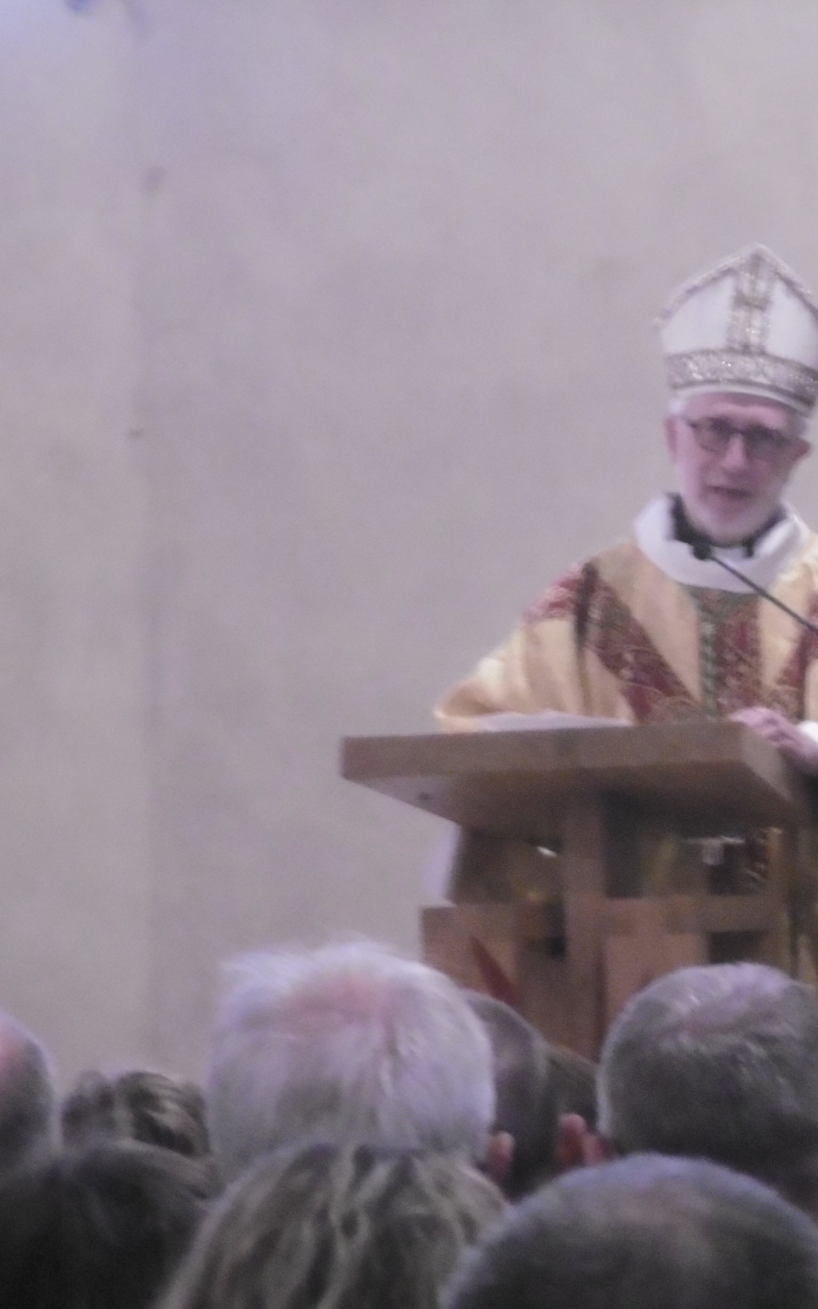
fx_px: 12625
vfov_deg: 5.9
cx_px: 724
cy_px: 654
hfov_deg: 3.7
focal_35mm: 354
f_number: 6.1
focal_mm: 44.7
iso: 800
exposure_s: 1/6
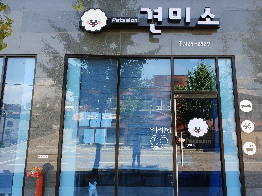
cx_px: 131
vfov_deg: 53.1
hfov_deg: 67.3
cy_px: 98
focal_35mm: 26
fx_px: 197
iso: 50
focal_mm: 4.3
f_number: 2.4
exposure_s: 1/177
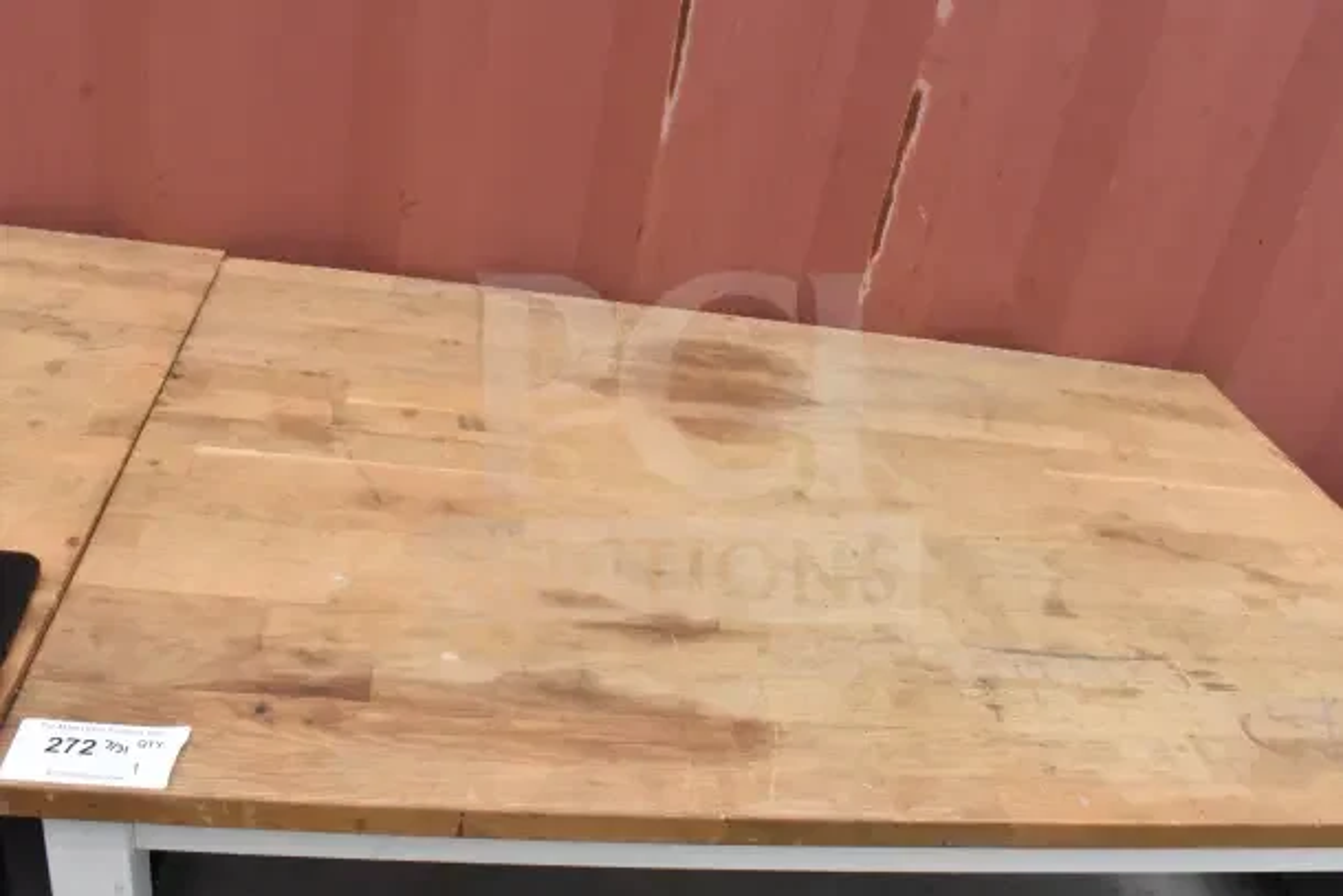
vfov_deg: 41.7
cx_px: 672
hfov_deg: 59.5
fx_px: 1175
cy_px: 448
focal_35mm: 32
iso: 6400
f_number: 16
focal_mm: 21
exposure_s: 1/1000
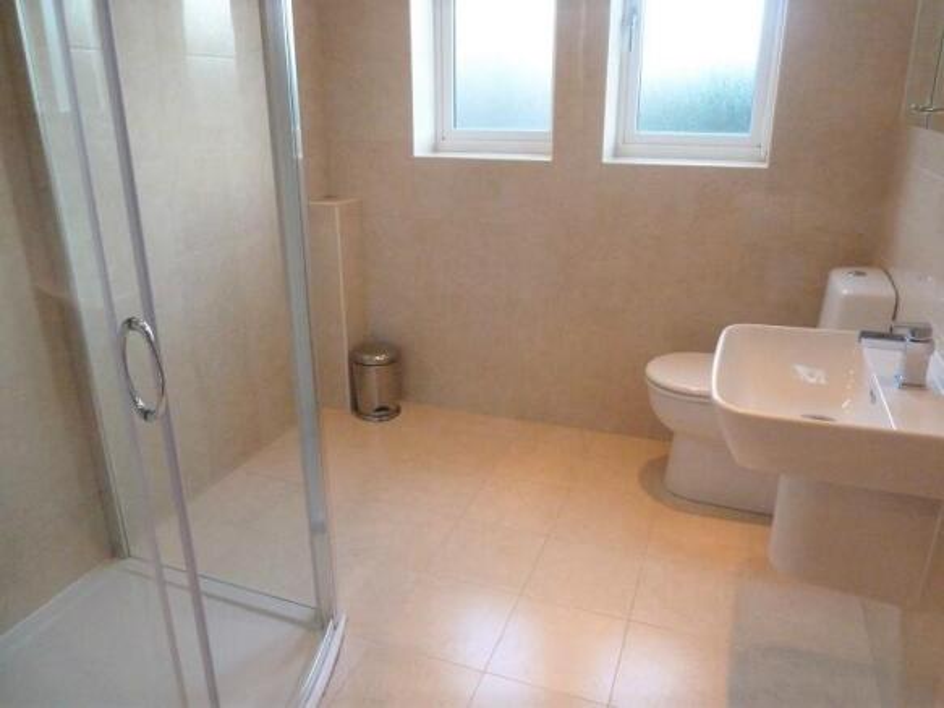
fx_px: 682
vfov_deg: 54.9
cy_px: 354
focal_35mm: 25
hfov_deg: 69.4
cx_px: 472
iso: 800
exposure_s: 1/30
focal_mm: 4.1
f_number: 3.3
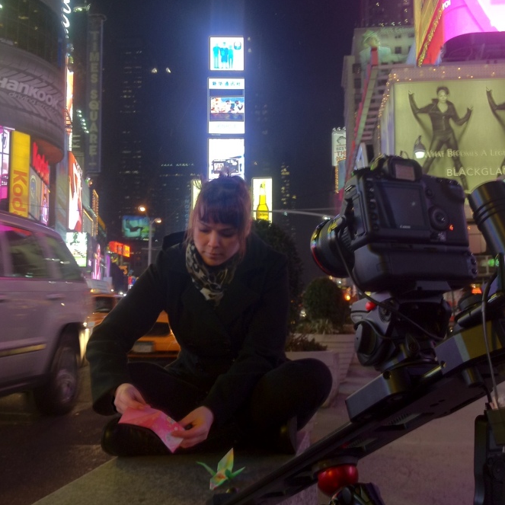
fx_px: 693
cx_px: 256
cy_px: 252
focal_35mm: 42
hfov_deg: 40.0
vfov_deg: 40.0
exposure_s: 1/20
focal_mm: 4.28
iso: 100
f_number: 2.4
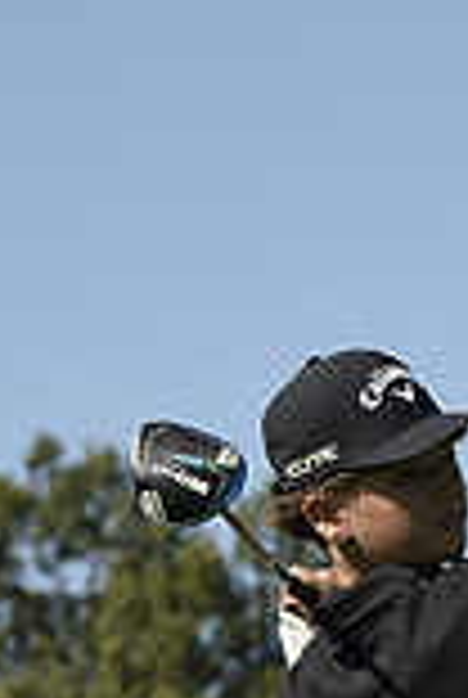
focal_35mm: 381
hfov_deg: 3.6
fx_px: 7396
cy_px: 1148
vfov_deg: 5.3
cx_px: 416
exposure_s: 1/1000
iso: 250
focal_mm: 102
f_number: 6.3
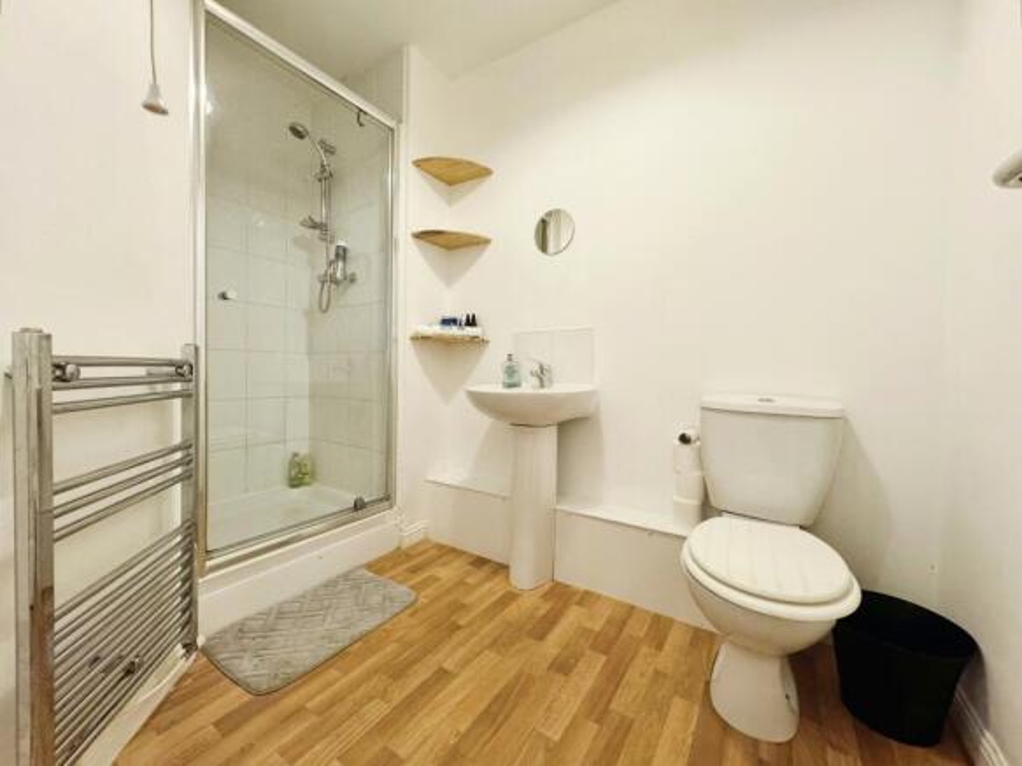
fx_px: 413
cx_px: 511
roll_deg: -1.2
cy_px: 383
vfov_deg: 85.7
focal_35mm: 14
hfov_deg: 102.1
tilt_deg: -3.4
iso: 250
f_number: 2.2
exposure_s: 1/50
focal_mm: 2.22
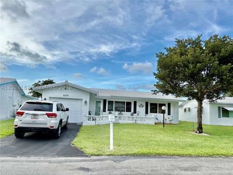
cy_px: 88
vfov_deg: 53.1
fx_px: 175
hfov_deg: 67.3
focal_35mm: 26
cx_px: 116
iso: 50
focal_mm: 5.96
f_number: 1.6
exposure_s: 1/959
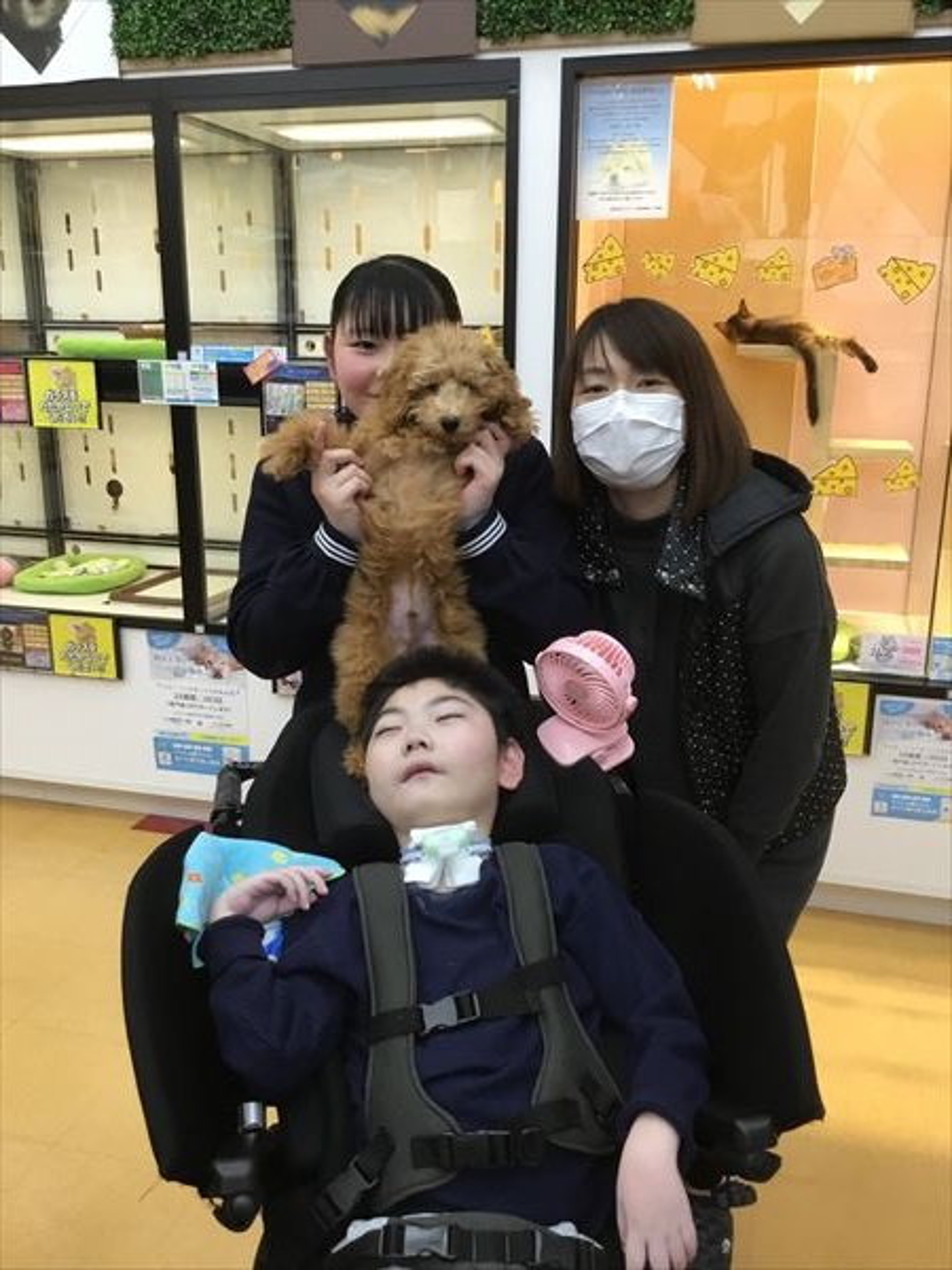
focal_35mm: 31
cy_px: 635
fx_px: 1137
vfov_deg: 58.4
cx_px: 476
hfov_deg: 45.4
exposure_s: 1/30
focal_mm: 3.3
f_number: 2.4
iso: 50
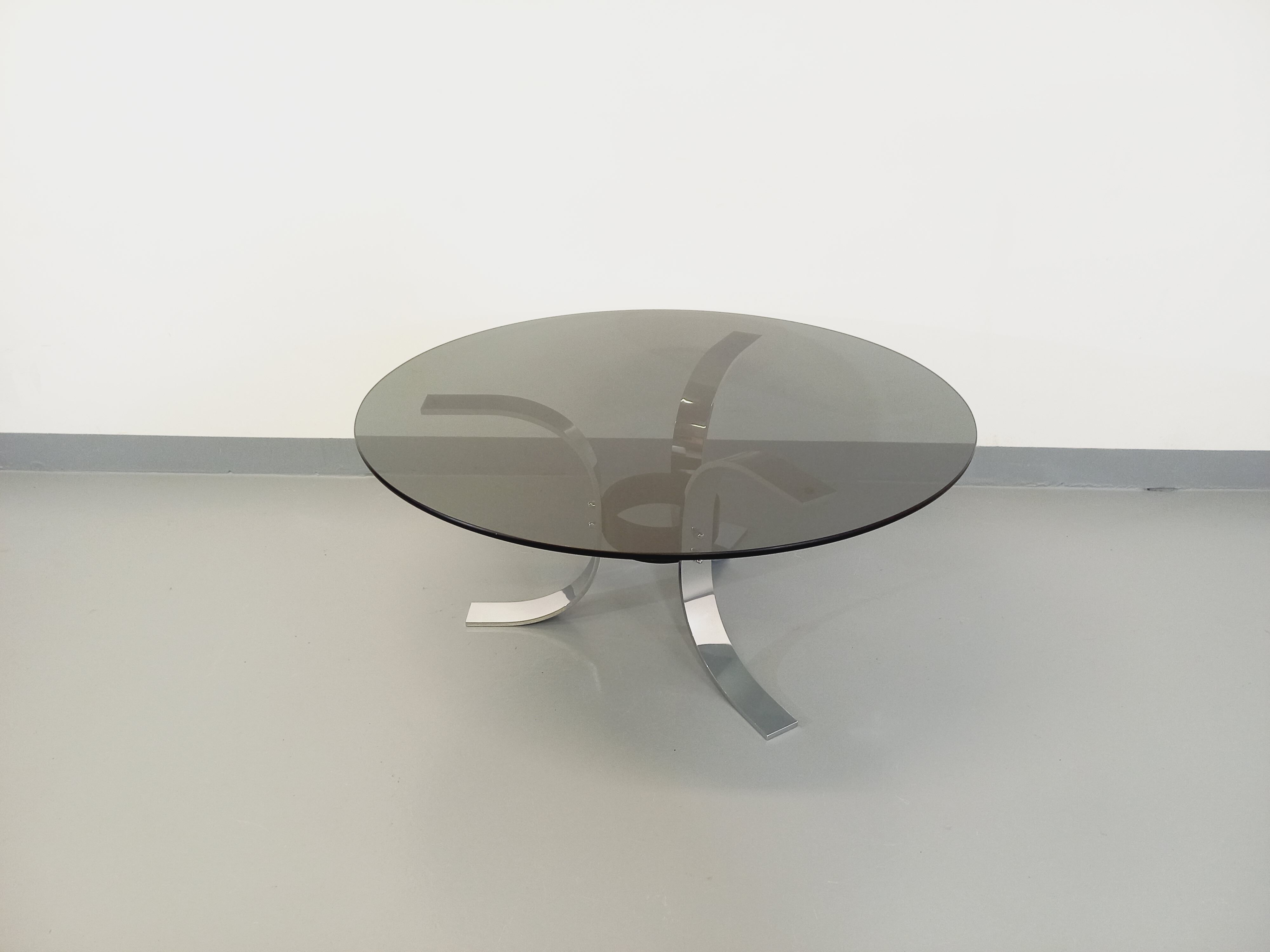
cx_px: 635
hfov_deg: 69.4
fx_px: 917
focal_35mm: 25
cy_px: 476
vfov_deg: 54.9
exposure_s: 1/49
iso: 200
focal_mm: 4.65
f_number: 1.8
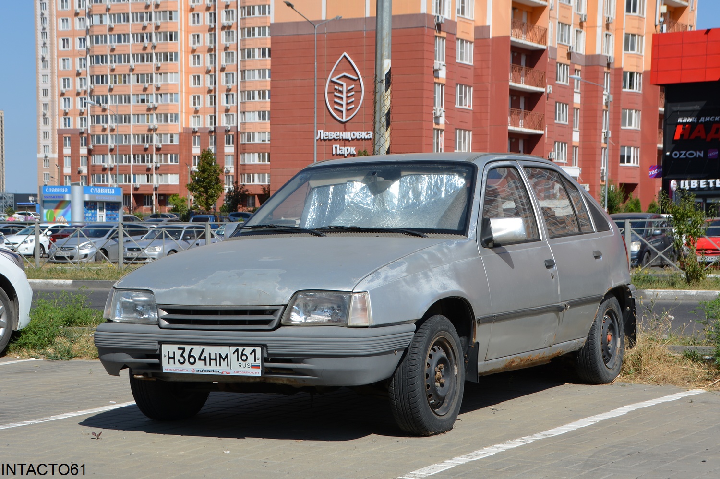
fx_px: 1319
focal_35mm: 66
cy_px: 240
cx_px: 360
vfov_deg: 20.6
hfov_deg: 30.5
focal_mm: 44
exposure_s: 1/250
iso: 100
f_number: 8
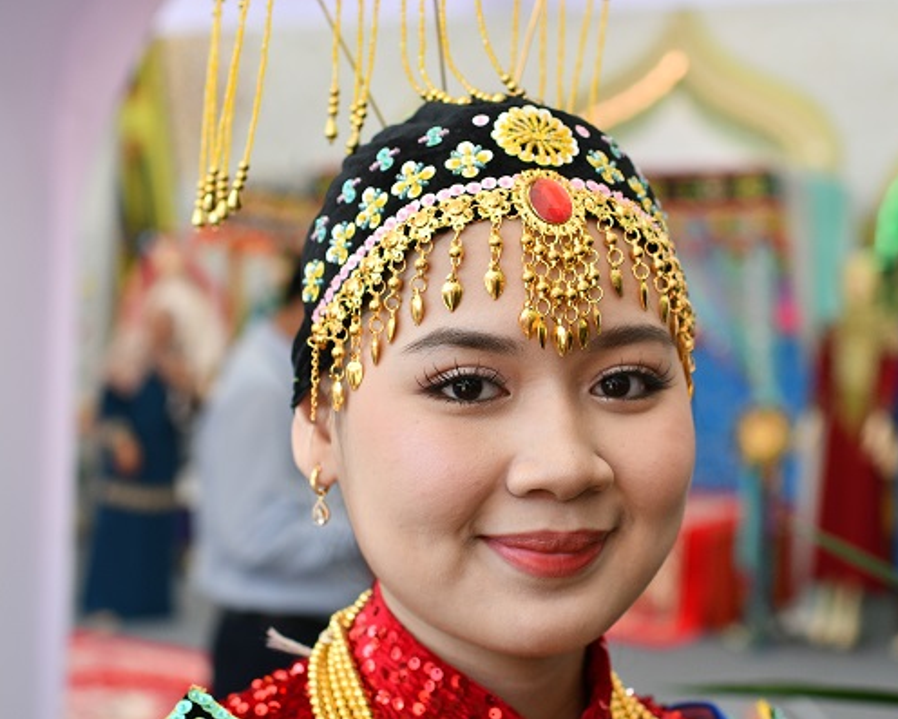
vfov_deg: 25.8
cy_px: 360
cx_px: 511
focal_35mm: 59
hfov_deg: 31.9
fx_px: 1568
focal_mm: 35
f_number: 3.5
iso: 400
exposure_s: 1/1000
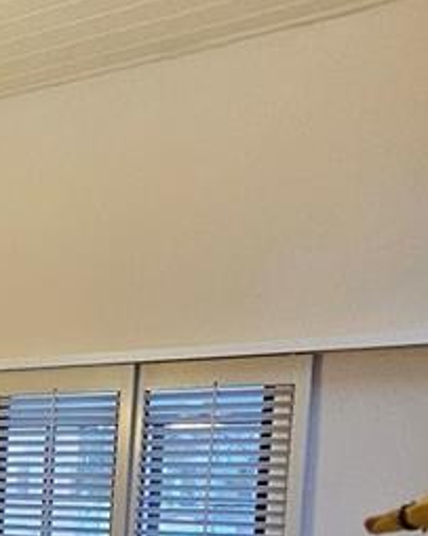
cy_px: 557
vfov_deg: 29.1
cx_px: -476
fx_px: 951
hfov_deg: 17.0
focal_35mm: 60
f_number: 2.2
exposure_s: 1/60
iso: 400
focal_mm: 2.2
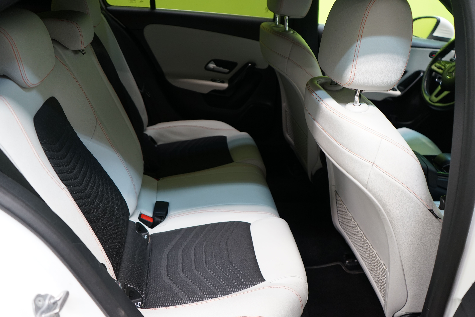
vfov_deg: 45.0
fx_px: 383
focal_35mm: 29
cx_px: 238
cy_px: 158
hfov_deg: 63.7
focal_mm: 29
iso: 640
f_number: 3.5
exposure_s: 1/30
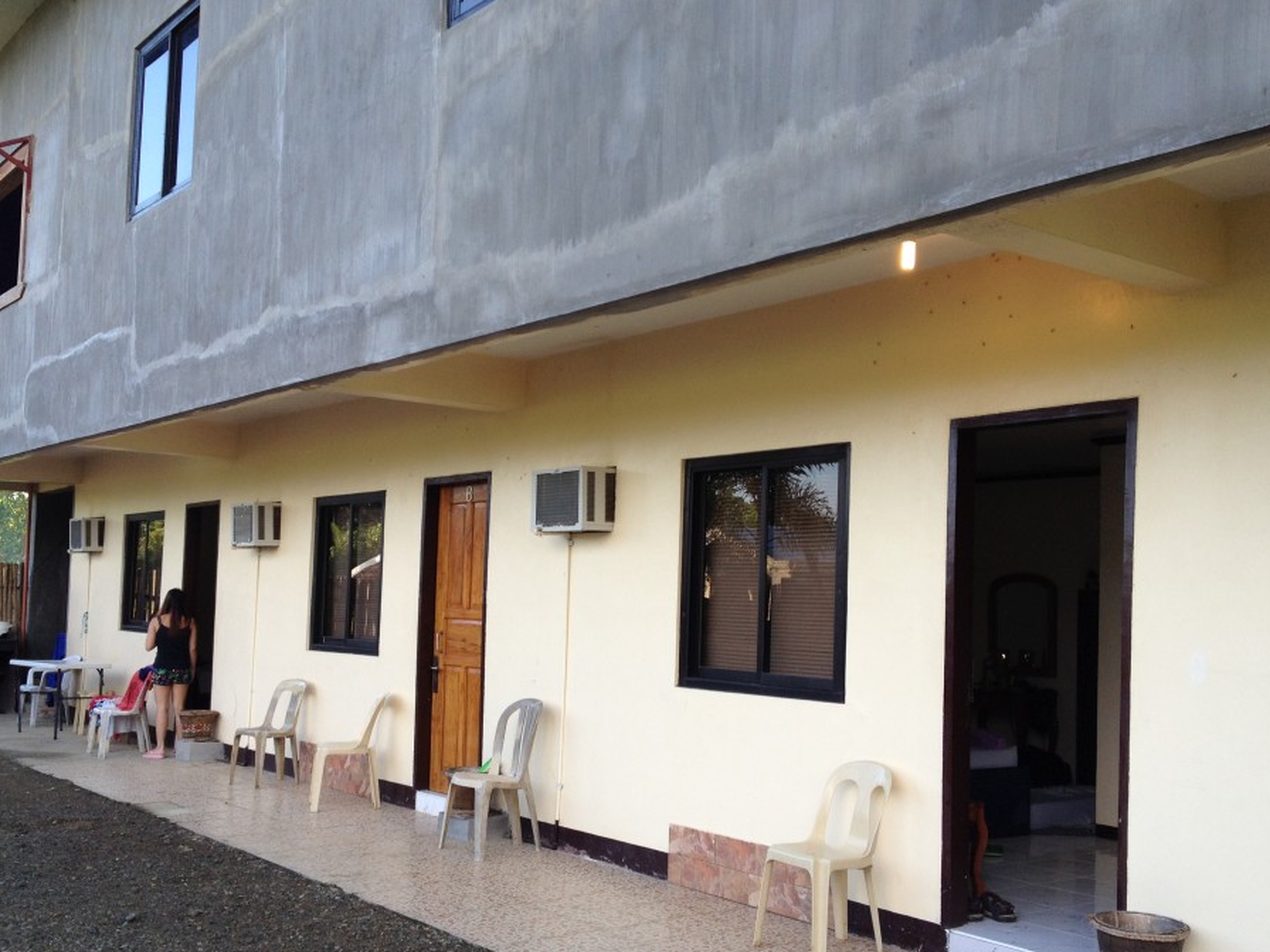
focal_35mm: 40
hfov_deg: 46.8
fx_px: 1468
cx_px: 611
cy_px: 540
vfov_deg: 35.9
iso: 50
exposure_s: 1/218
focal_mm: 4.28
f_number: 2.4
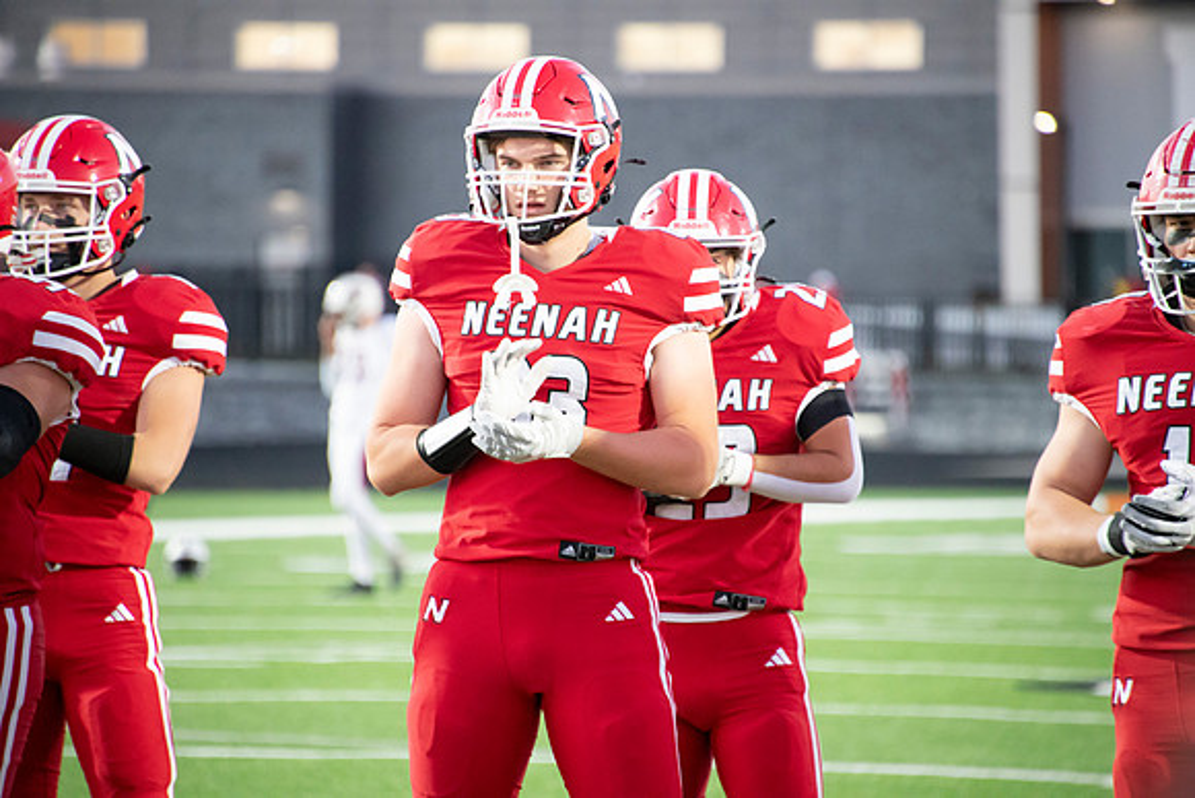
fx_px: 9960
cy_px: 399
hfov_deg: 6.9
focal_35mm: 300
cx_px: 598
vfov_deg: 4.6
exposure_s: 1/250
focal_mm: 300
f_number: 5.6
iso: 8000
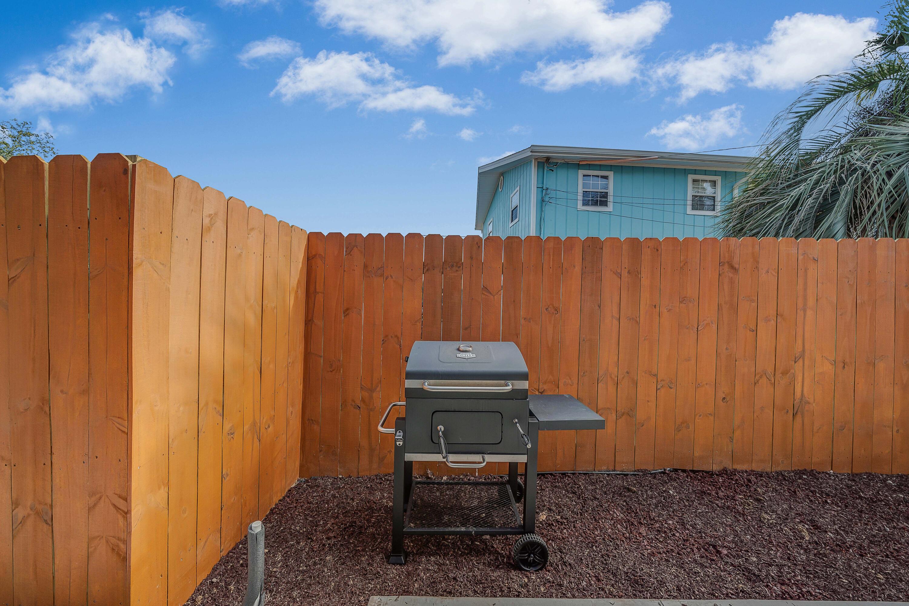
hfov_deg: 112.6
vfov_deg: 90.0
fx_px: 303
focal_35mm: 12
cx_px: 454
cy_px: 303
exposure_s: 1/640
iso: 100
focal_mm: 12
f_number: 5.6
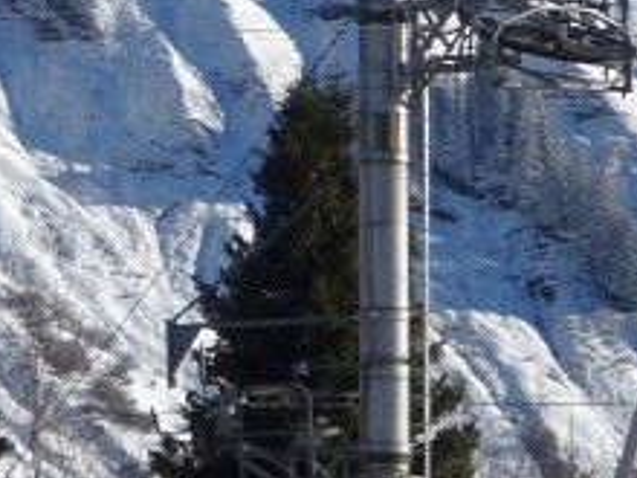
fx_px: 11225
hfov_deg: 3.2
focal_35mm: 610
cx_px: -151
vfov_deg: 2.4
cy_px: -38
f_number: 5.6
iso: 80
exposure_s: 1/640
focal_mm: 28.74
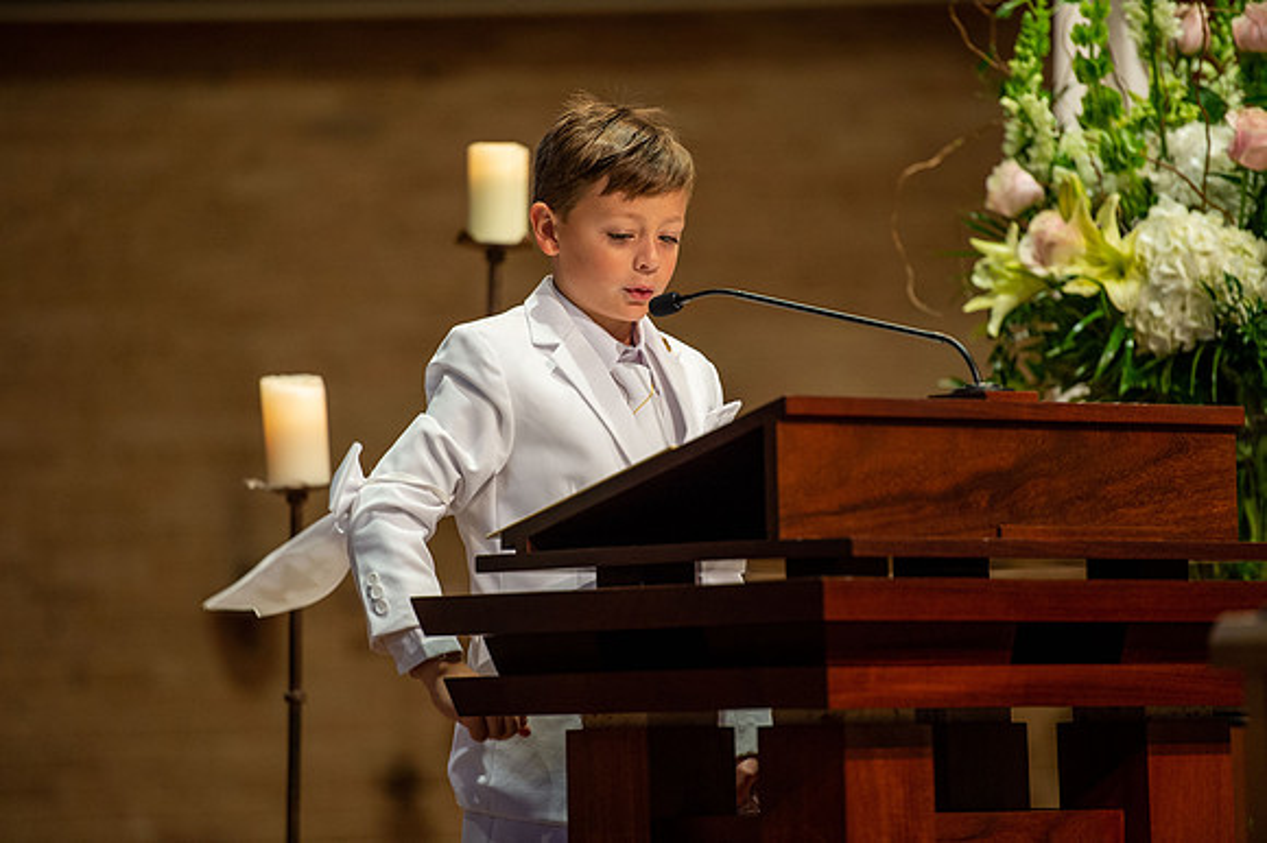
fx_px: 7035
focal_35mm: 200
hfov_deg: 10.3
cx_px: 634
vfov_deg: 6.9
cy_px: 422
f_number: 3.2
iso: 1600
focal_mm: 200
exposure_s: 1/125
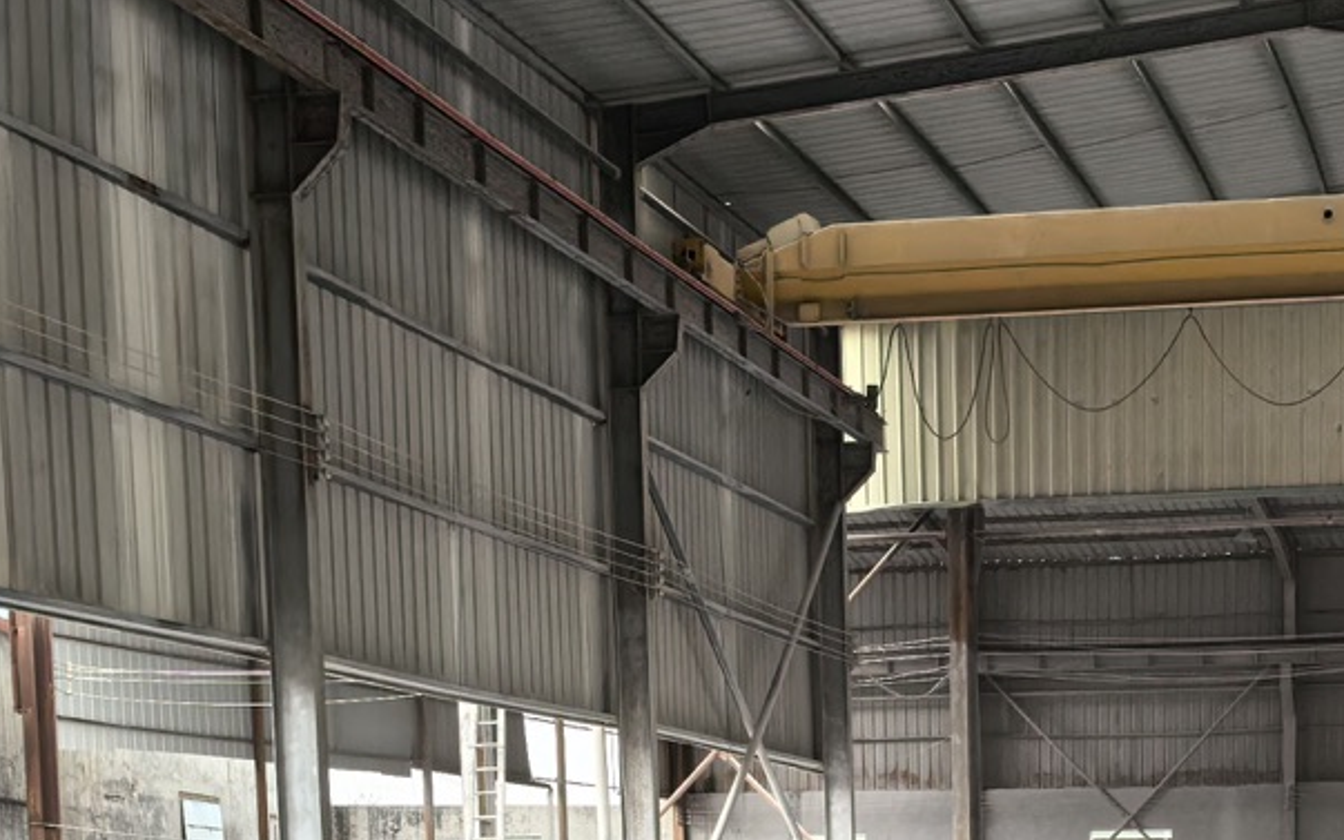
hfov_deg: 26.6
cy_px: 1292
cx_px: 1070
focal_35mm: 76
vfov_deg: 15.7
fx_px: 2784
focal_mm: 6.35
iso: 50
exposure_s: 1/1451
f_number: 2
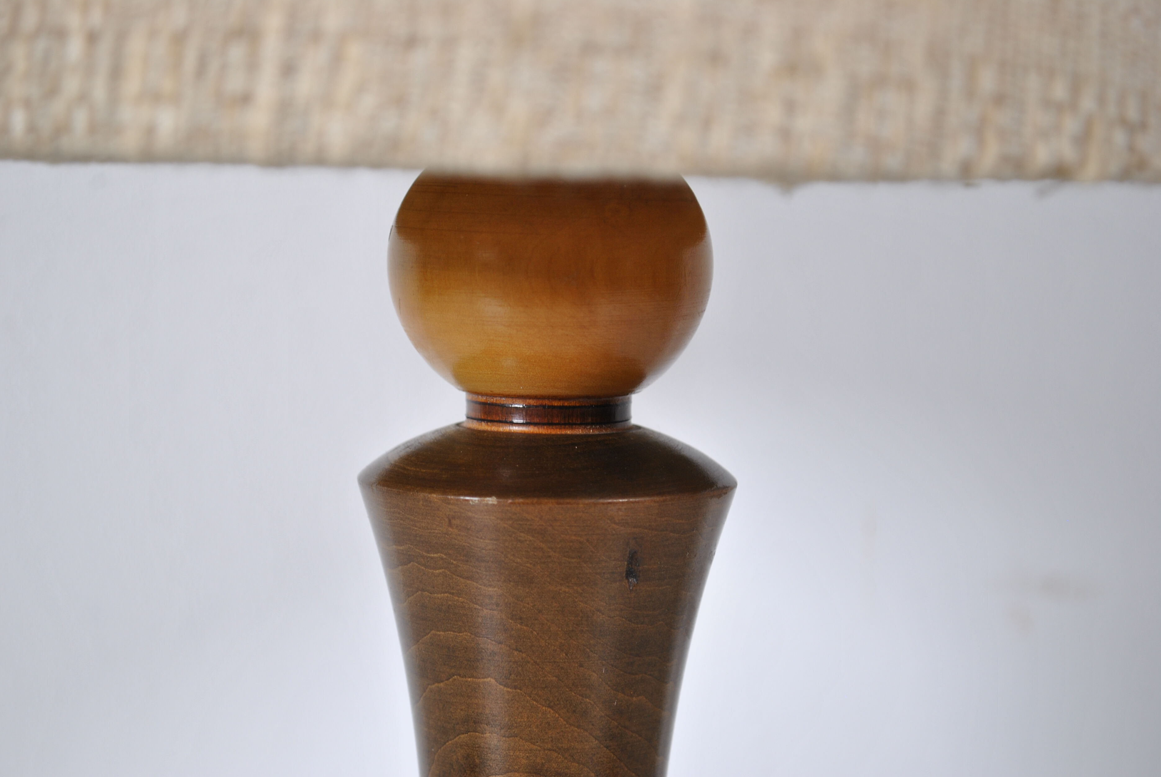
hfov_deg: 23.7
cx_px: 562
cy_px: 401
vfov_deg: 16.0
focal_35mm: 86
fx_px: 2762
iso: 200
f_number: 5.6
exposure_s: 1/80
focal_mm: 55
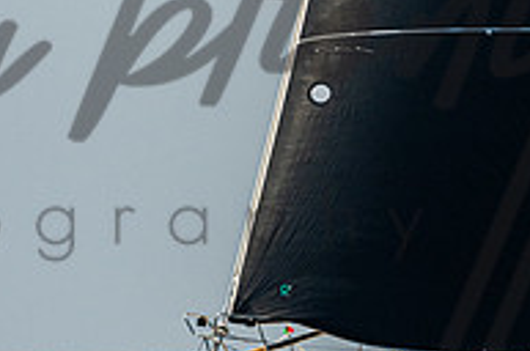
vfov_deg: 0.9
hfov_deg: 1.3
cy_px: 173
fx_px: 23237
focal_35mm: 1581
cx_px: 484
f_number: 7.1
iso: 400
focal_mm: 400
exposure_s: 1/2500
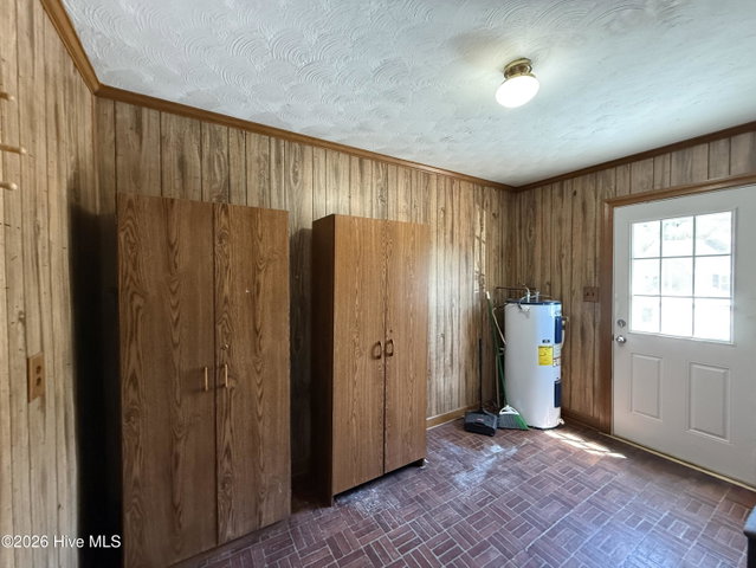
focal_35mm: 14
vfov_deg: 85.7
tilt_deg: +0.8
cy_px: 284
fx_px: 306
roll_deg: +0.8
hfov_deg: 102.0
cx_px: 378
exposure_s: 1/60
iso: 640
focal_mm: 2.22
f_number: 2.2
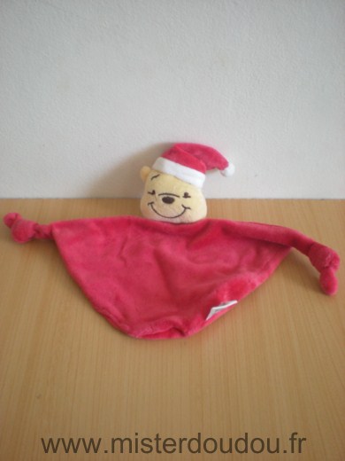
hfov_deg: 37.7
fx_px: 505
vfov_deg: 49.0
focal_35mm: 38
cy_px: 230
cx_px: 172
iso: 200
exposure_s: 1/24.7
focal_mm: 6.3
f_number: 3.1
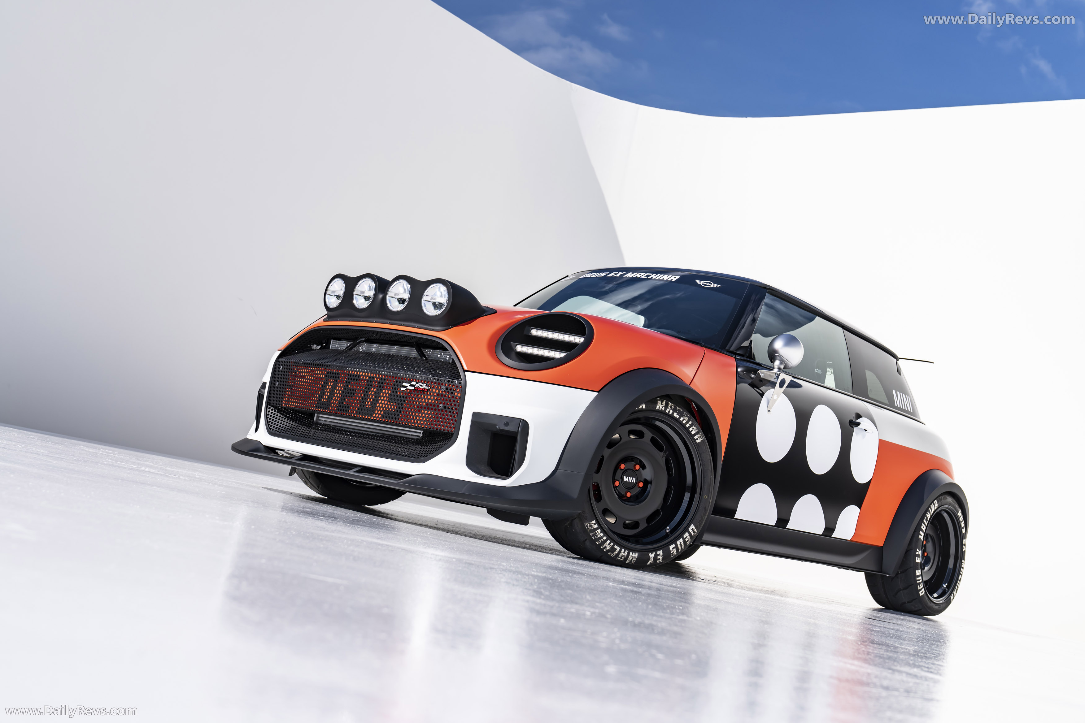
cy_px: 362
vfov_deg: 33.4
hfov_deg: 48.5
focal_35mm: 40
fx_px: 1205
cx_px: 542
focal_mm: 40
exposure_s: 1/320
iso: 100
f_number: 5
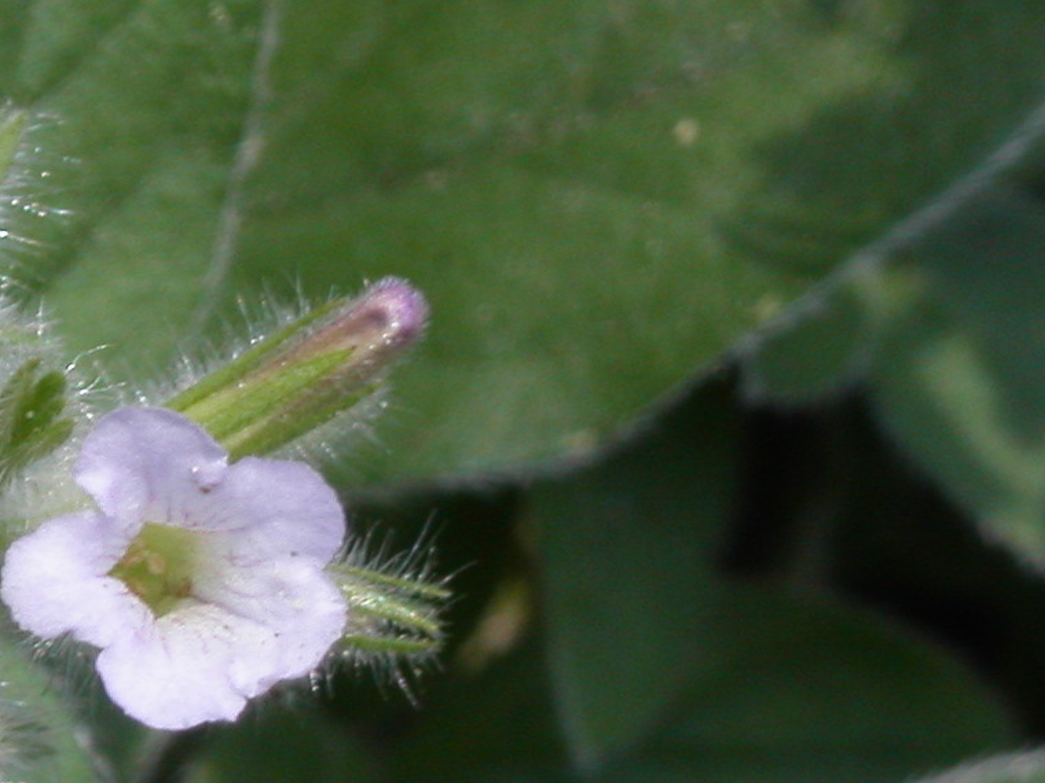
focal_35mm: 307
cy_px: 470
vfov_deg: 4.8
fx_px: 9268
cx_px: -253
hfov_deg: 6.4
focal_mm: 23.4
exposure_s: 1/30
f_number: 8
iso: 107
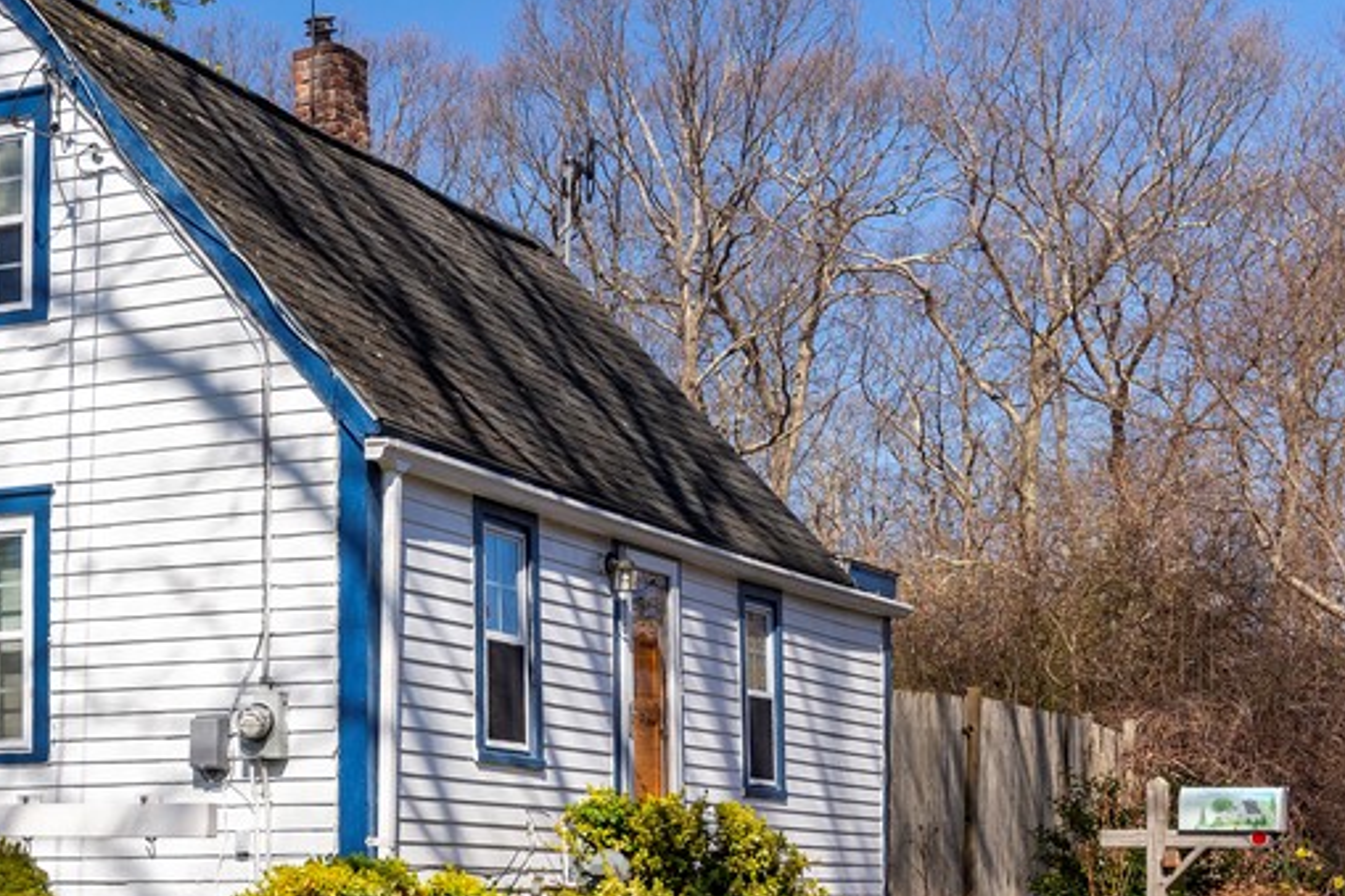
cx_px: 172
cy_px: 640
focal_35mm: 64
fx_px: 2390
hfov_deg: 30.3
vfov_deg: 21.1
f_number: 9
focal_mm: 30
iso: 100
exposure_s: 1/200
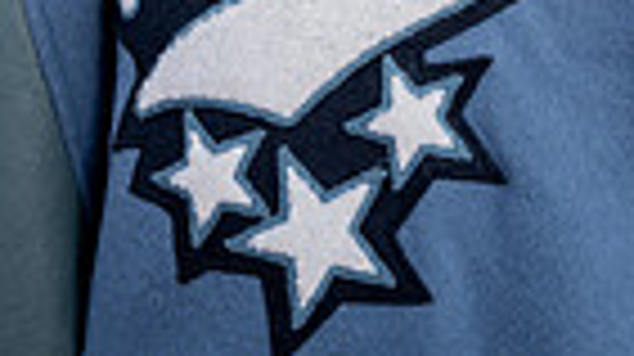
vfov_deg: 7.8
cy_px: -653
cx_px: 346
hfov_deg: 15.7
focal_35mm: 137
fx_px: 2301
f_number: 8
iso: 400
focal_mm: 41
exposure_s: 1/250
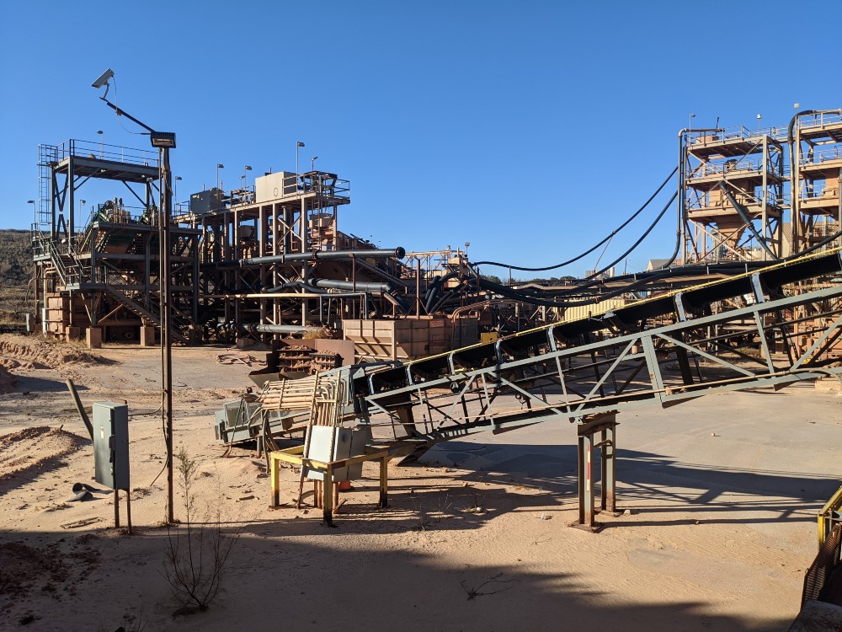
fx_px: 657
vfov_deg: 51.4
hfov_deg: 65.3
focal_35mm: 27
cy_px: 316
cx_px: 421
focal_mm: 4.38
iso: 57
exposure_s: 1/2611
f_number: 1.73
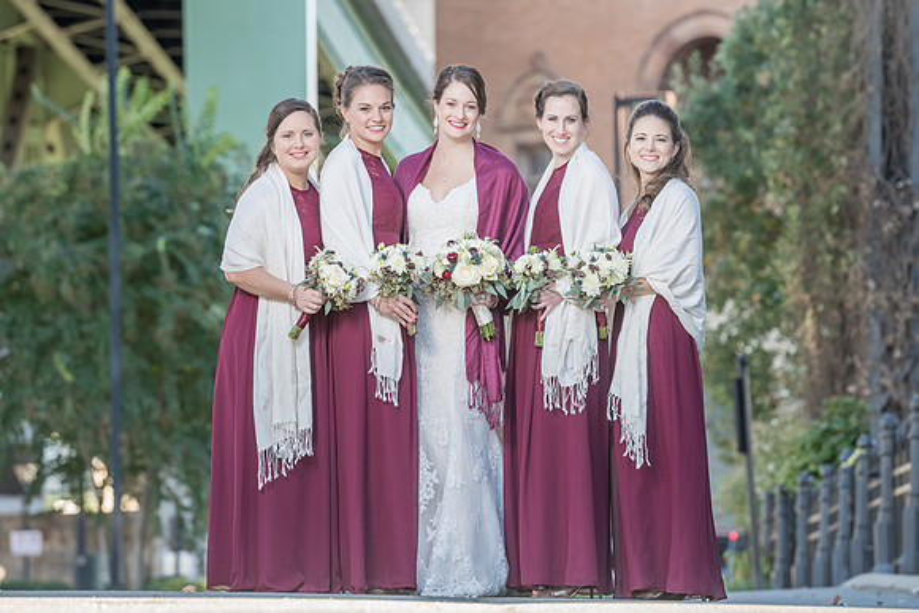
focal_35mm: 230
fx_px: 5874
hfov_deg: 8.9
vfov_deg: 6.0
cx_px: 481
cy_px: 304
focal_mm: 200
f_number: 5.6
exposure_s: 1/200
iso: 640
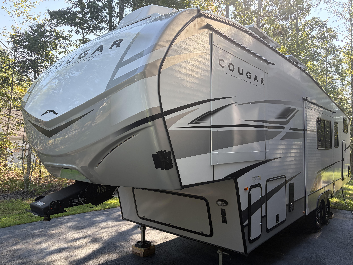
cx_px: 176
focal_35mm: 26
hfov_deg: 67.3
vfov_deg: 53.1
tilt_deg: +2.5
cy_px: 132
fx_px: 265
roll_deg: +0.3
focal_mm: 5.96
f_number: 1.6
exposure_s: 1/716
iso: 64
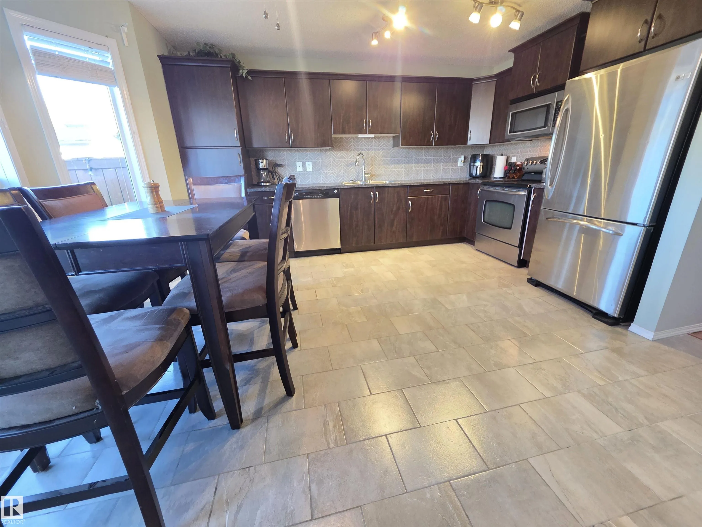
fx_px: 264
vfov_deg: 89.9
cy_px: 264
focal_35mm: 13
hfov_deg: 106.2
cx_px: 351
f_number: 1.9
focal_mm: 2.2
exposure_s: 1/60
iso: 400
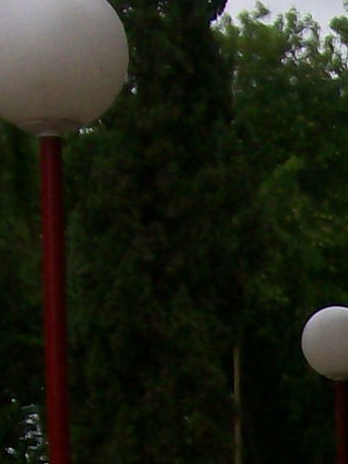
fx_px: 2680
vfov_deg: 9.7
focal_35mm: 200
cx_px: 414
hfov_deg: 7.4
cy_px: 595
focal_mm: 6
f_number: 4.8
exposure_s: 1/1401
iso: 80
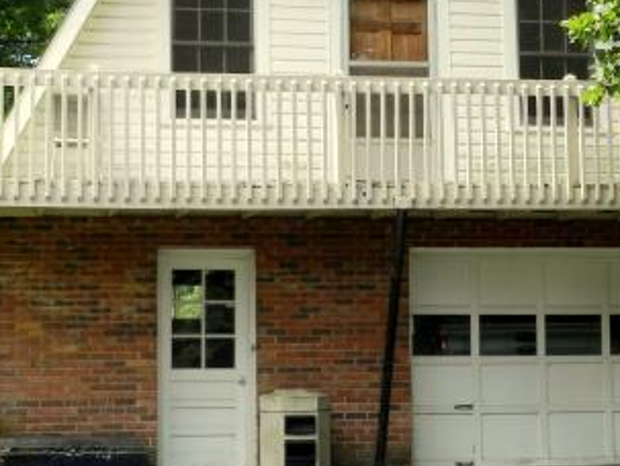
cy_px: 172
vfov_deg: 16.8
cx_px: 377
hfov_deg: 22.2
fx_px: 1578
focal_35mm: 88
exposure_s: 1/250
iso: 160
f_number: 4.2
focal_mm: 8.1
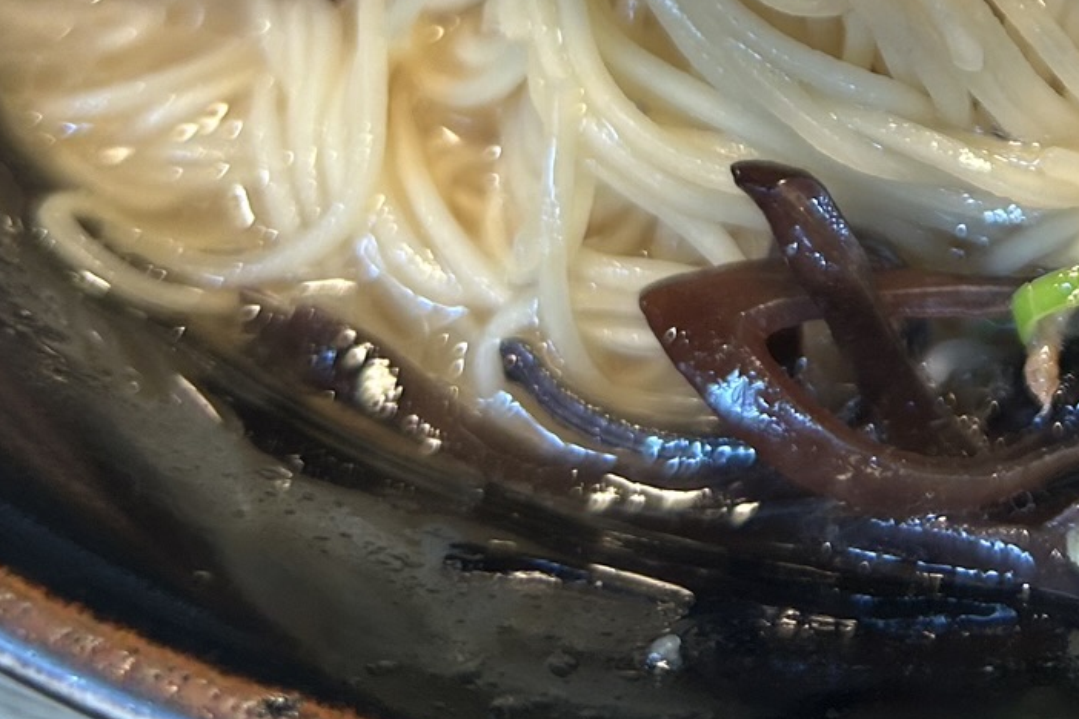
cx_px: 1107
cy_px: -224
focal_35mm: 77
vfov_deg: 16.7
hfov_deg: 24.9
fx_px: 2308
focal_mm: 5.7
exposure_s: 1/50
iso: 100
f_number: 1.5
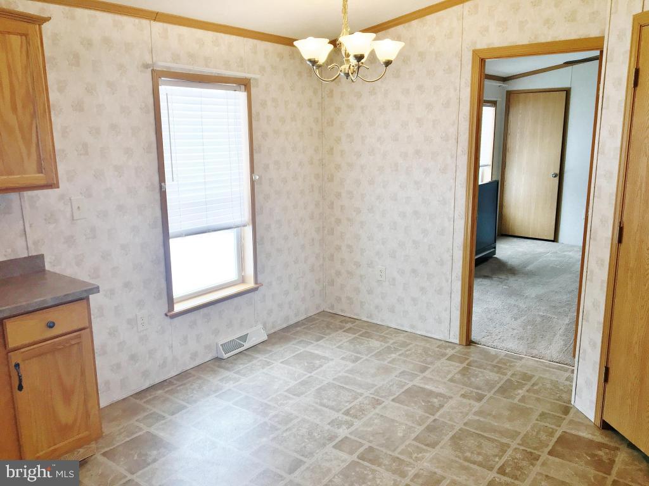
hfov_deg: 61.7
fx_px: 544
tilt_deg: -10.1
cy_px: 243
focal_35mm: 29
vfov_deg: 48.2
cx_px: 324
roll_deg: +0.4
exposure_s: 1/120
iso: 32
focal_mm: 4.15
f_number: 2.2
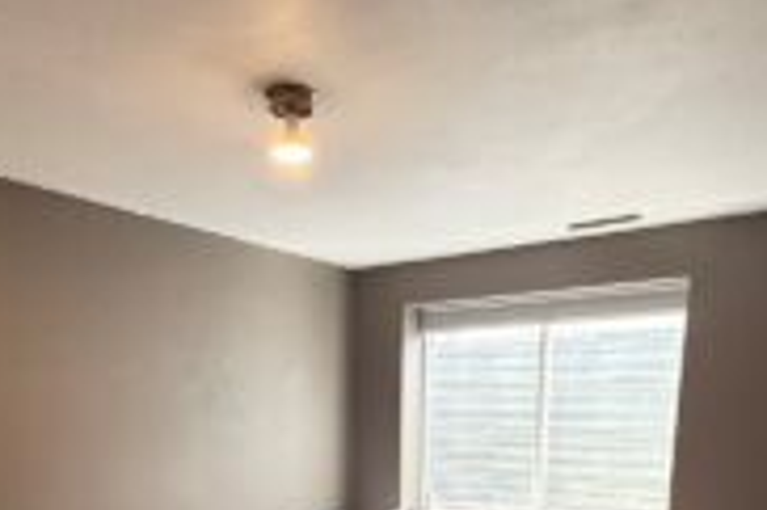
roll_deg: -0.4
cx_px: 346
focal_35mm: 32
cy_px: 552
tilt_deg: -12.3
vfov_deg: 35.5
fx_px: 681
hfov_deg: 58.6
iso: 250
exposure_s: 1/120
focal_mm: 2.22
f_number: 2.2
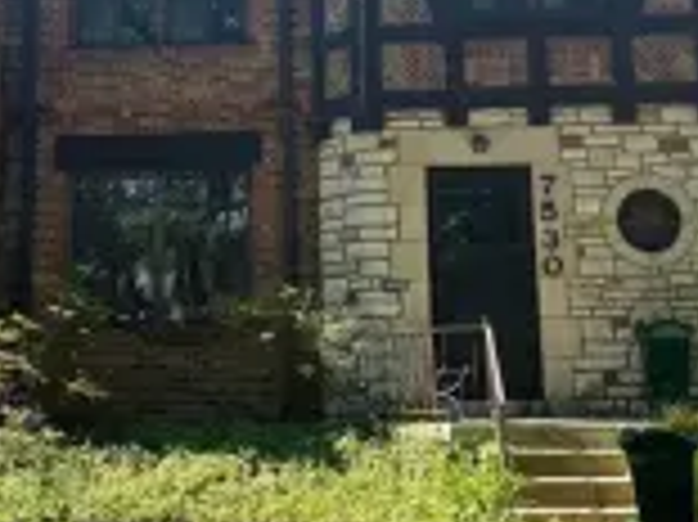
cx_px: 311
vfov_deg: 21.6
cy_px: 108
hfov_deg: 29.0
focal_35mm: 67
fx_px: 1350
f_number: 1.6
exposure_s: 1/1855
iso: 32
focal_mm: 4.2
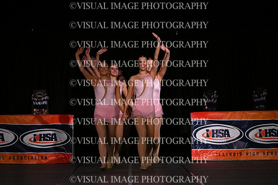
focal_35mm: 180
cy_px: 92
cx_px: 139
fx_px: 1389
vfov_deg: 7.6
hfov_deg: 11.4
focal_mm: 120
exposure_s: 1/1000
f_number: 4
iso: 6400
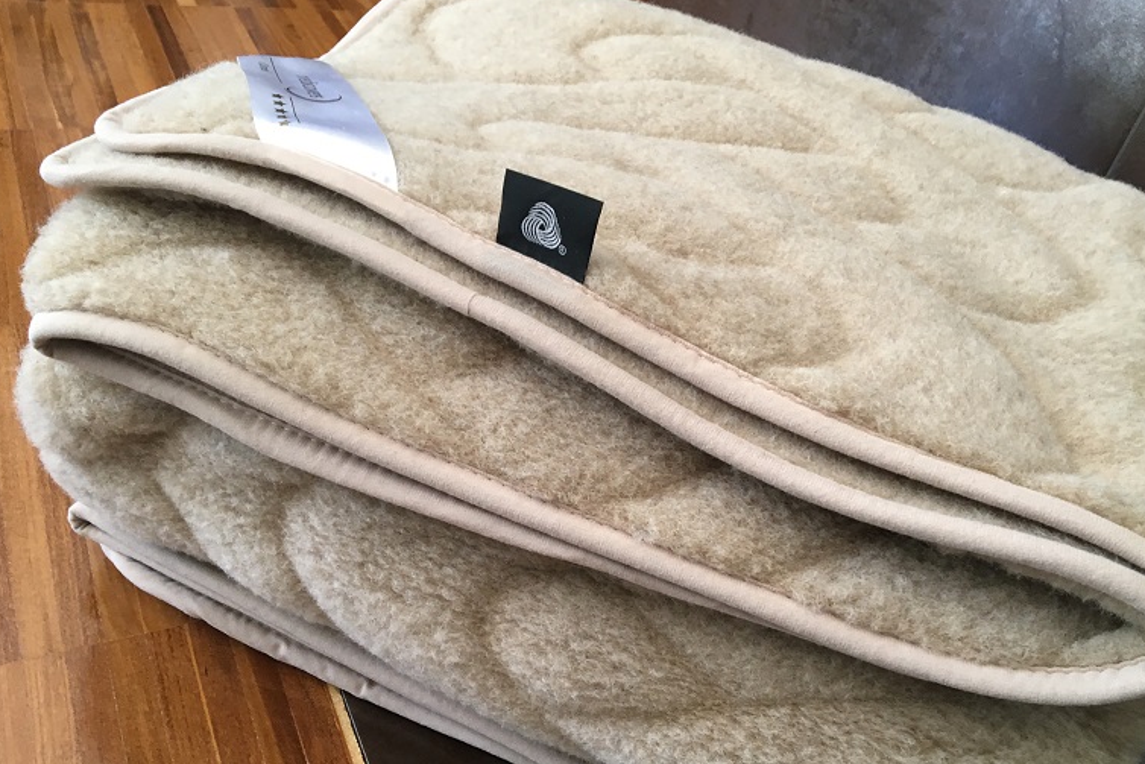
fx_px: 1018
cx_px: 600
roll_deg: -15.7
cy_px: 419
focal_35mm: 32
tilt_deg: -39.0
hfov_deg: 58.7
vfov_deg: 41.1
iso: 100
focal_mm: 4.15
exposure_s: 1/33
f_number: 2.2
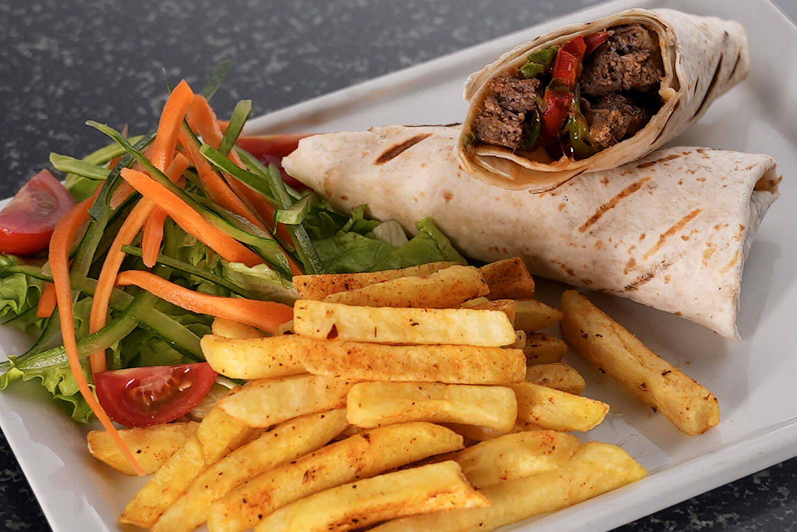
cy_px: 301
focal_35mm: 105
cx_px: 448
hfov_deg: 19.4
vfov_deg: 13.1
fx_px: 2325
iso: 250
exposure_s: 1/30
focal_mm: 36.7
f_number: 2.8
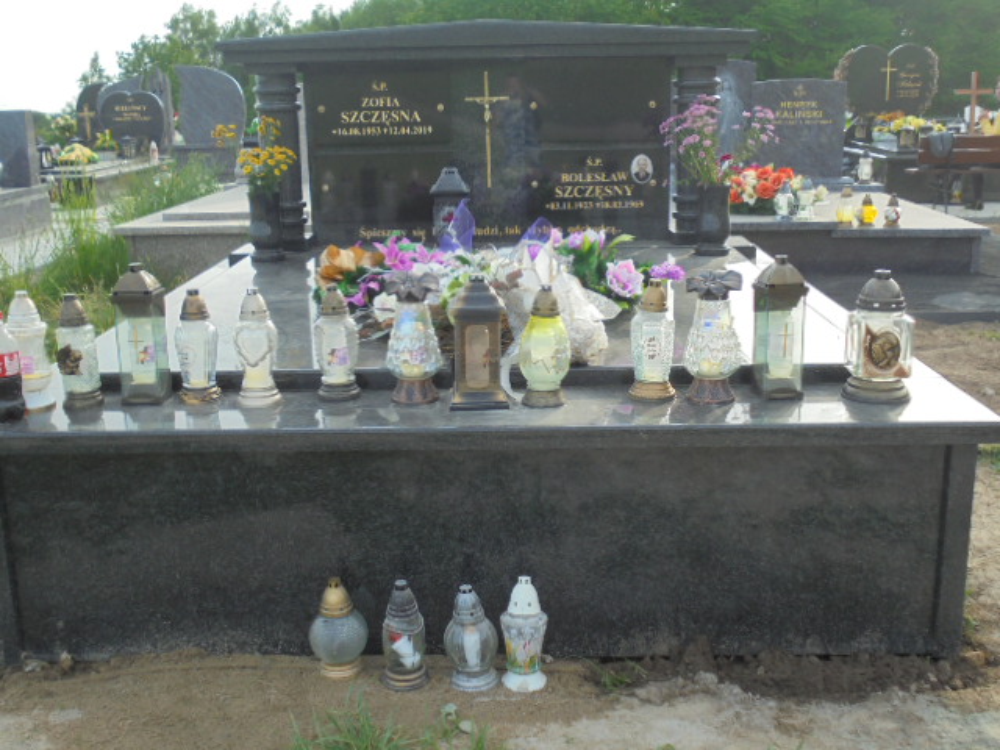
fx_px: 1098
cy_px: 375
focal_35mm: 38
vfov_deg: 37.7
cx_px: 500
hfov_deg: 49.0
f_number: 4.2
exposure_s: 1/250
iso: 100
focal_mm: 6.9
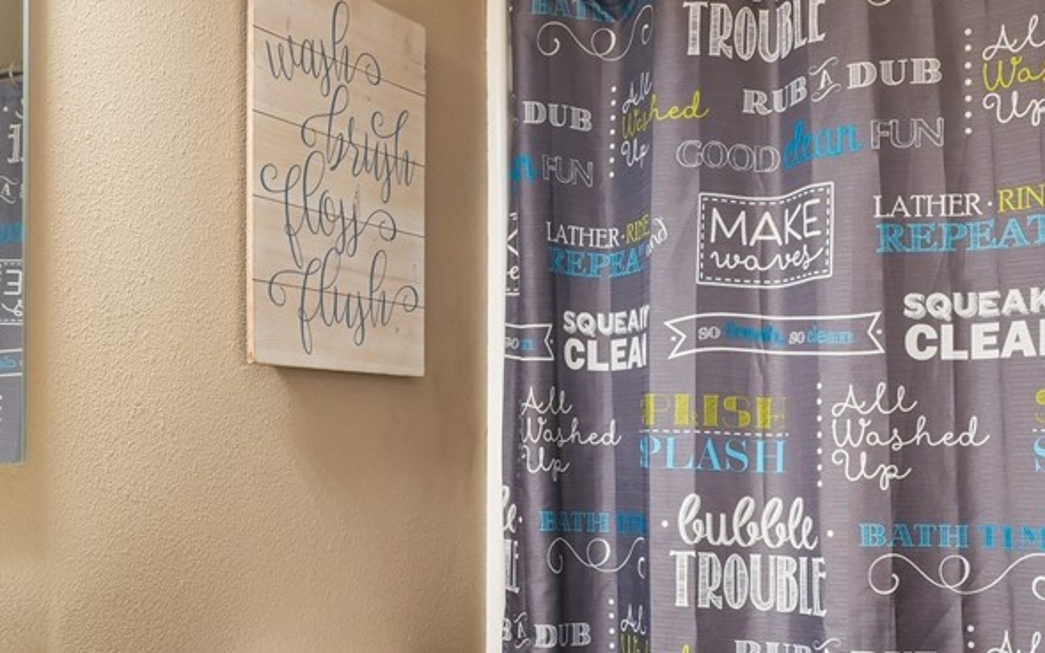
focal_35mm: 47
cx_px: 352
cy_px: 429
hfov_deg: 42.1
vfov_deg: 27.3
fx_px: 1338
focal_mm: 16
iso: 400
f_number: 10
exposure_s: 1/1.67
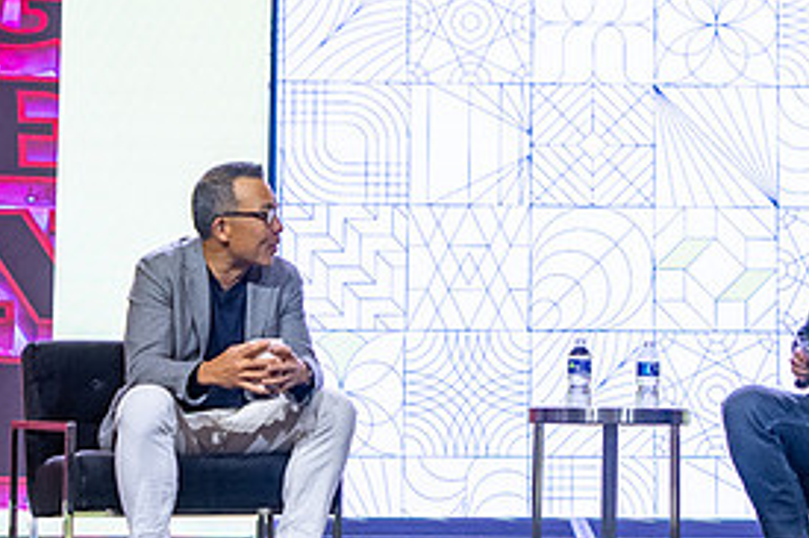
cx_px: 656
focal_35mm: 116
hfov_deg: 17.5
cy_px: 166
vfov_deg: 11.8
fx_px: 2605
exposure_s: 1/125
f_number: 2.8
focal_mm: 55
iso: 800
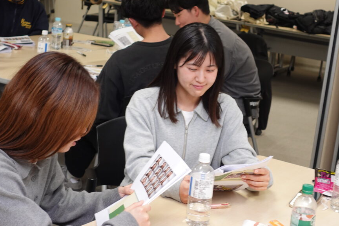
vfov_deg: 16.4
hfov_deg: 24.5
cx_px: 160
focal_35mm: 83
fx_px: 782
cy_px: 97
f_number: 2.8
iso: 400
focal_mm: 25.7
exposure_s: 1/80
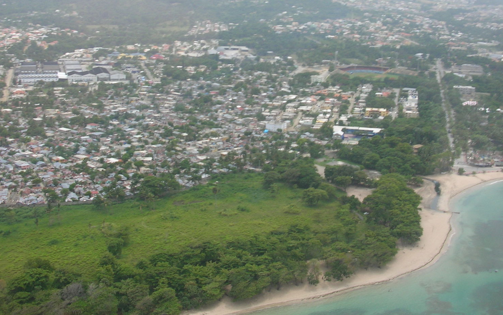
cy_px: 80
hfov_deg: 41.8
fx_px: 658
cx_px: 229
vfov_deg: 26.5
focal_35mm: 48
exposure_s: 1/75.1
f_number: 8.5
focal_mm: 5.8
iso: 50
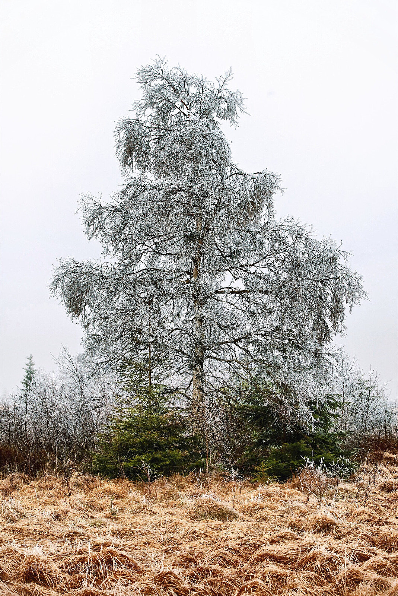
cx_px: 199
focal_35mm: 85
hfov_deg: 16.1
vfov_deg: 23.9
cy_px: 298
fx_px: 1407
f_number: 8
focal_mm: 85
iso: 200
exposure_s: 1/125
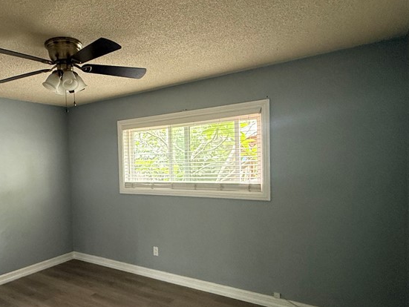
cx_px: 114
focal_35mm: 26
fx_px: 307
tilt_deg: -1.3
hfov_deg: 64.2
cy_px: 174
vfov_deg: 52.9
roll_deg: +2.2
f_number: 2.2
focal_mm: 2.22
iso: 500
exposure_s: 1/60
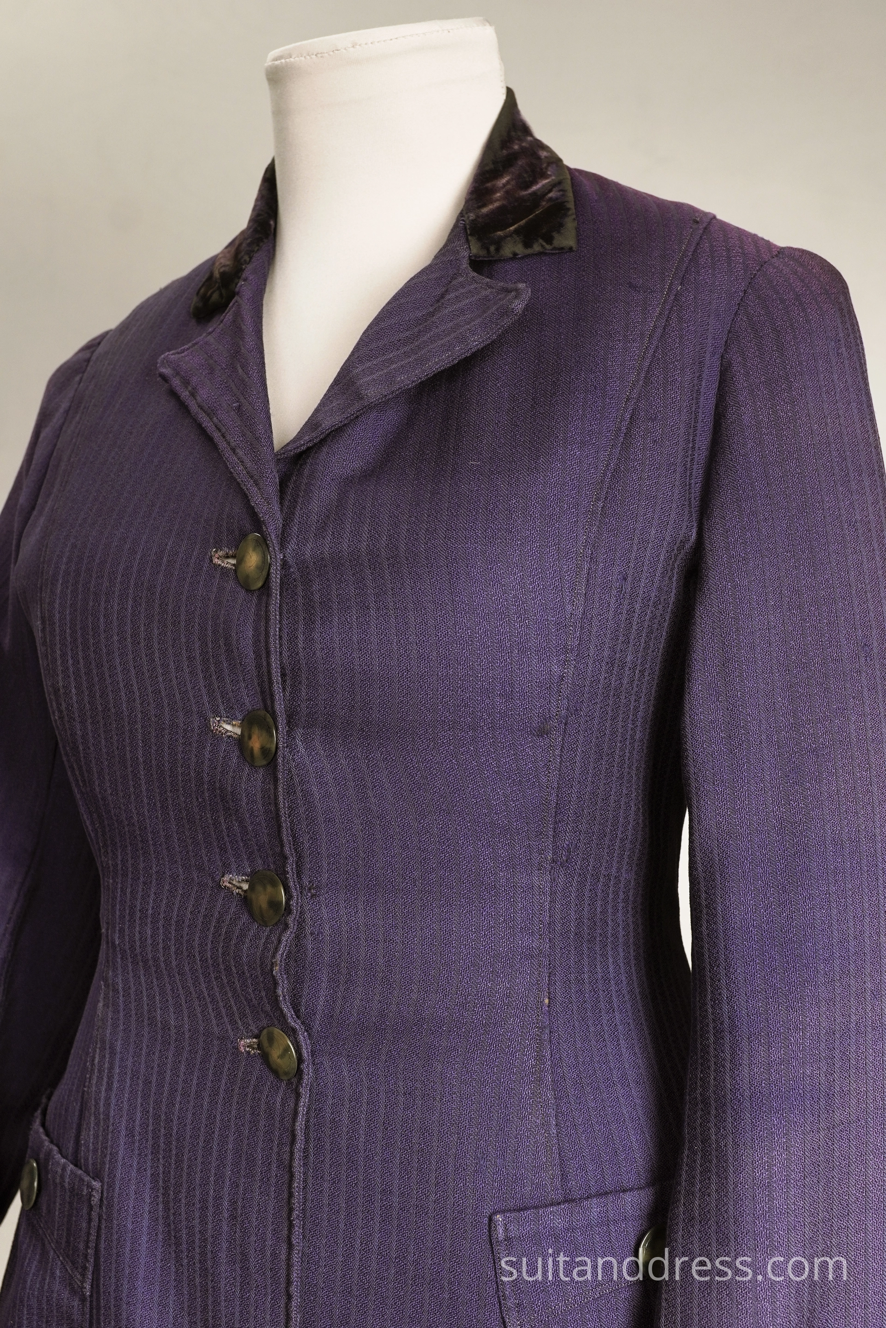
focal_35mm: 48
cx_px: 443
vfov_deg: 41.1
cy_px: 664
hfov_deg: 28.1
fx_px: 1772
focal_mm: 32
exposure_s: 1/40
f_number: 6.3
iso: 320
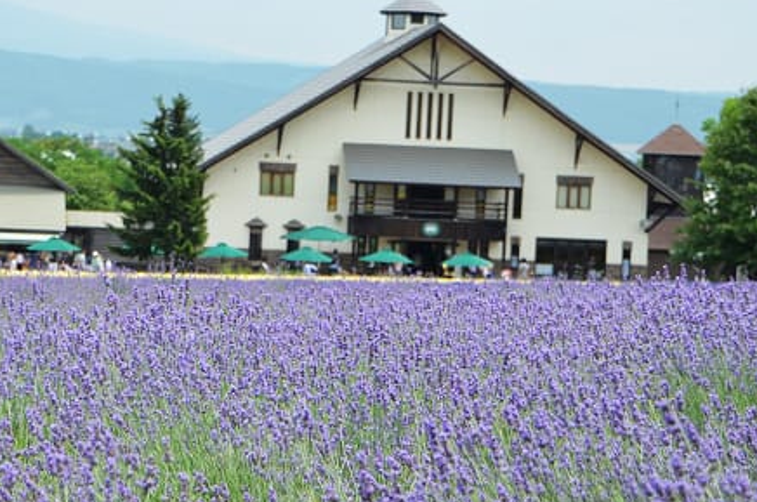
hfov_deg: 15.7
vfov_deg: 10.4
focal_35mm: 131
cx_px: 272
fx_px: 2750
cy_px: 208
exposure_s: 1/2500
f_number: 5.6
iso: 1000
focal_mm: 60
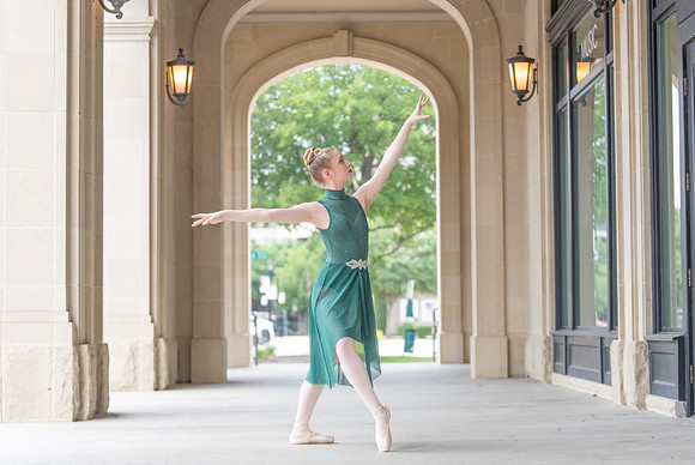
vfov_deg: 18.6
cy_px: 237
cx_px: 351
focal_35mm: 73
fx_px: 1420
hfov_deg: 27.5
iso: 320
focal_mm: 70
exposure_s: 1/320
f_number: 2.8
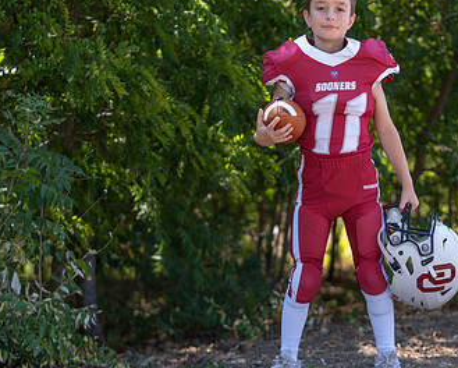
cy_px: 171
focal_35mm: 119
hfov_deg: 16.0
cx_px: 355
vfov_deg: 13.0
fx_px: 1615
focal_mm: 72
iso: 80
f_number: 2.8
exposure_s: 1/320
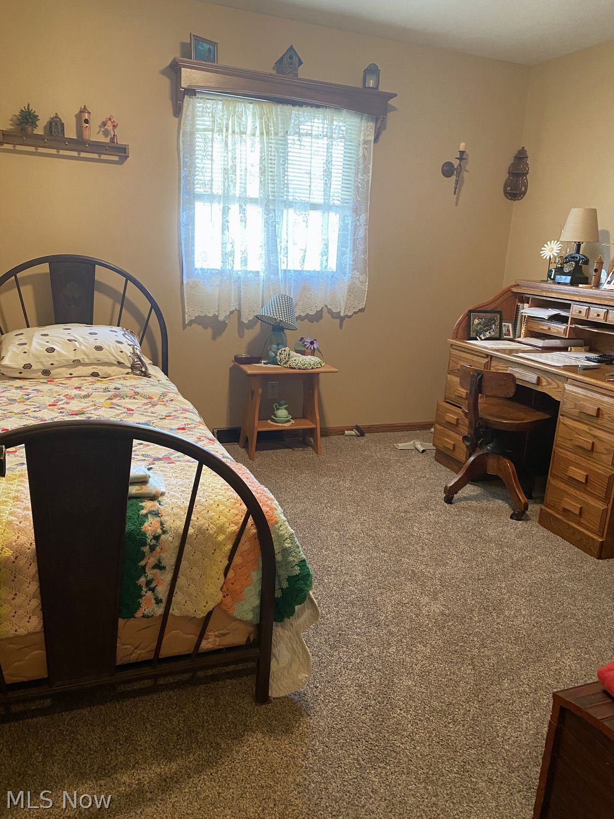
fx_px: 615
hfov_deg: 53.1
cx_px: 307
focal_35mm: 26
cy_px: 410
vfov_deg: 67.3
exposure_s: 1/40
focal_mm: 4.25
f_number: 1.8
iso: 400
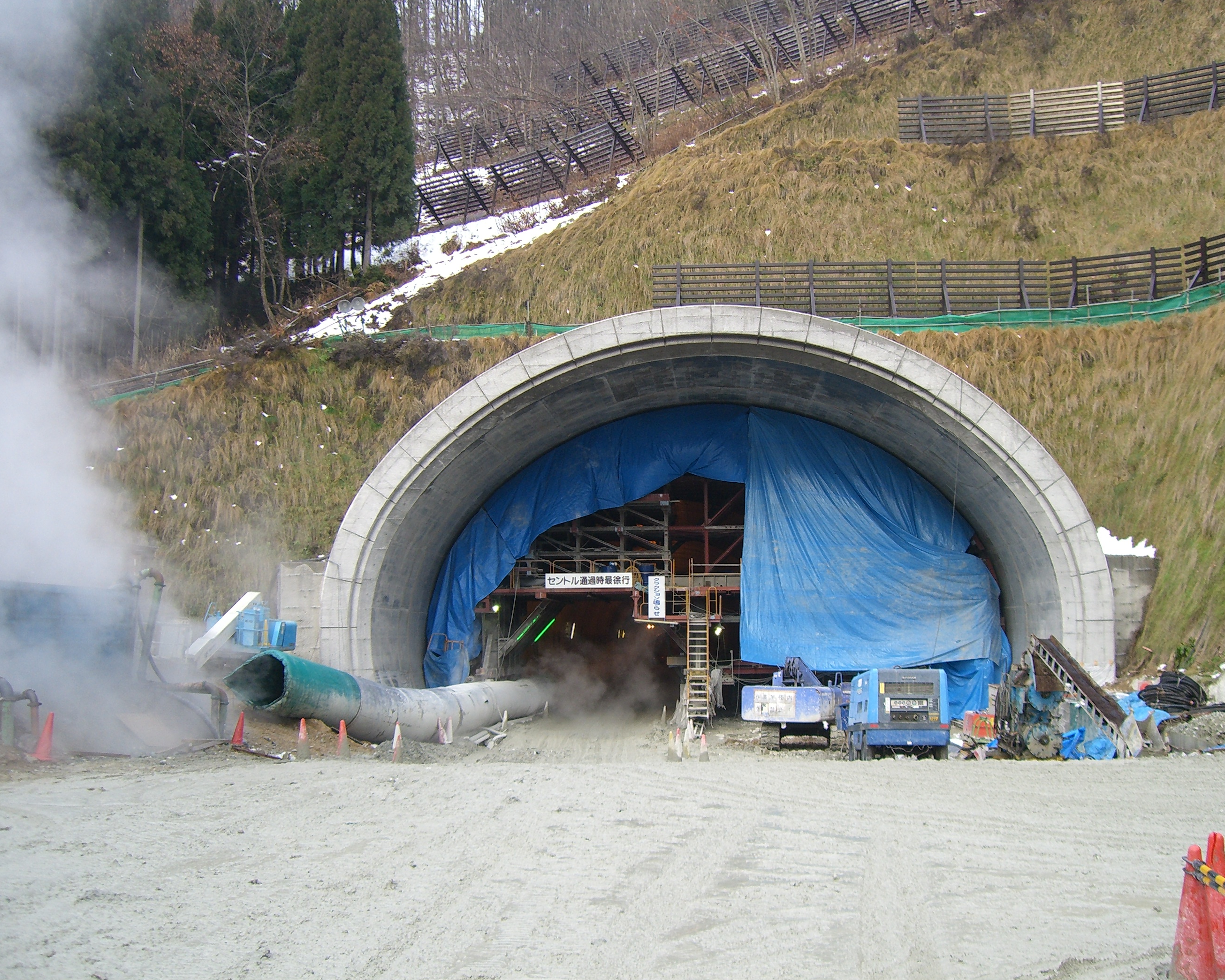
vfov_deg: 37.3
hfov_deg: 45.8
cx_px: 651
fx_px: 1450
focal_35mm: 40
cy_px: 489
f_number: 2.7
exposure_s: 1/200
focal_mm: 6.2
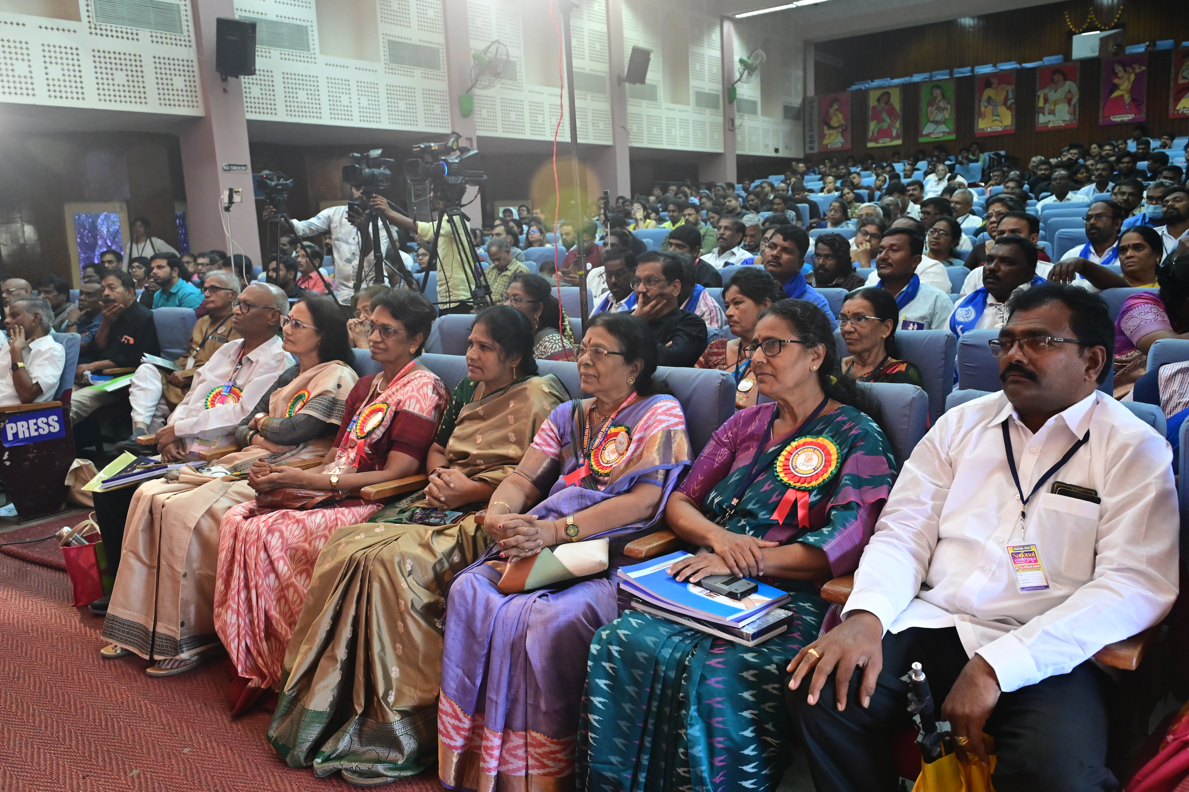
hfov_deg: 63.7
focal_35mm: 29
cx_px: 594
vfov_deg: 44.9
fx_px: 957
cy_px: 396
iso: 5000
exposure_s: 1/125
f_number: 5.6
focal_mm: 29
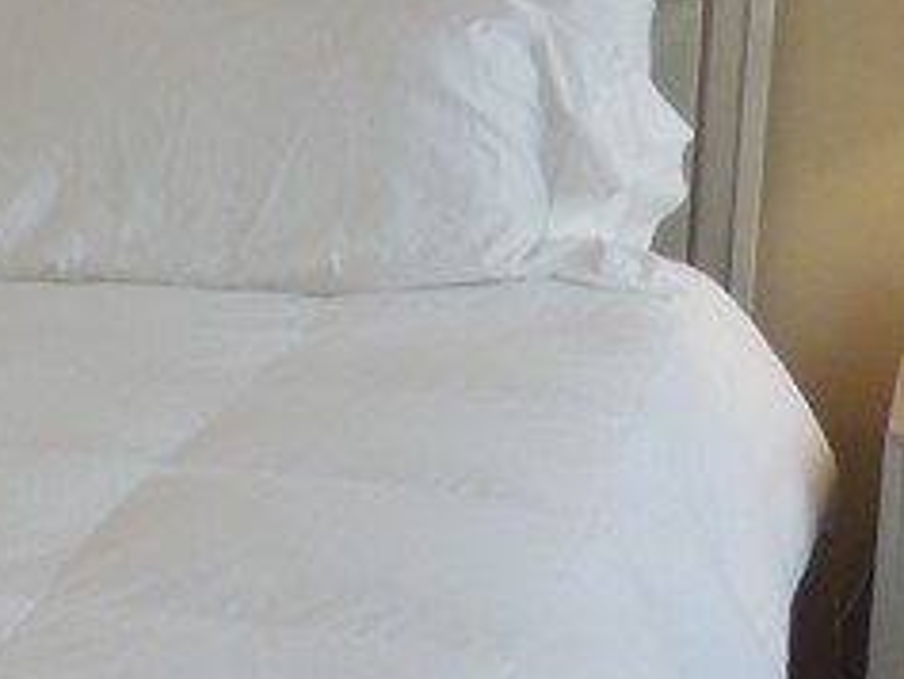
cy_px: 412
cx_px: -450
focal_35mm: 108
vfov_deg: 13.7
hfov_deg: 16.6
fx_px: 2822
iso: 200
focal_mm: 4.5
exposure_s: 1/30
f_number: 3.1
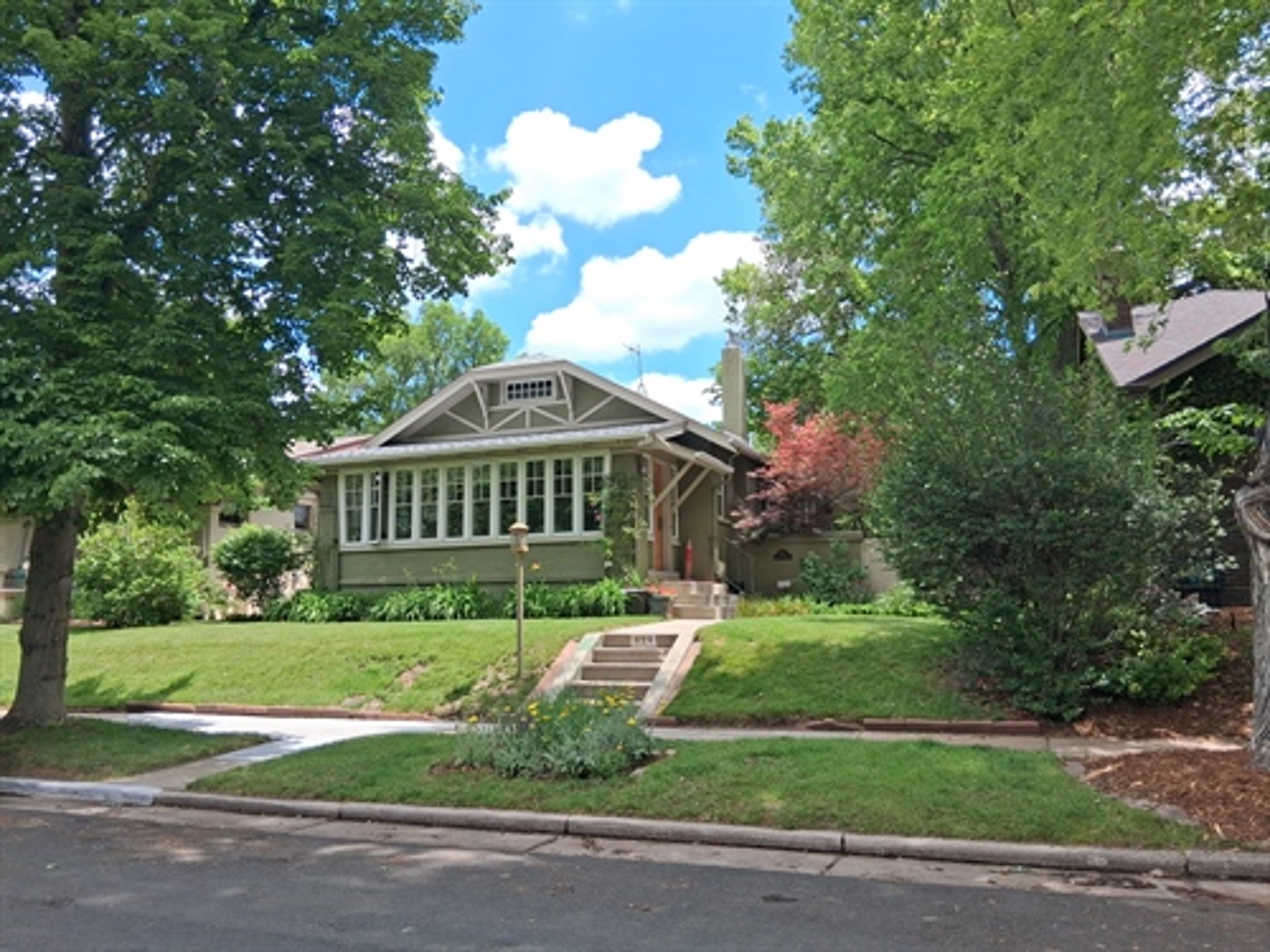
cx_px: 635
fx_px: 954
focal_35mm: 26
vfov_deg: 53.1
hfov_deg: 67.3
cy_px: 476
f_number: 1.8
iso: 25
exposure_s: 1/439
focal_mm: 3.98
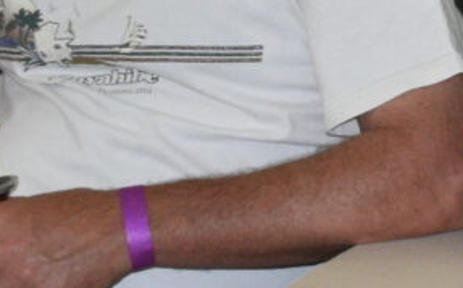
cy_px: -171
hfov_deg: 8.7
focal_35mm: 238
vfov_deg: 5.5
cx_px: 639
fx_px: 2998
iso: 2000
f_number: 4.5
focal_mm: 29
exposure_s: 1/60
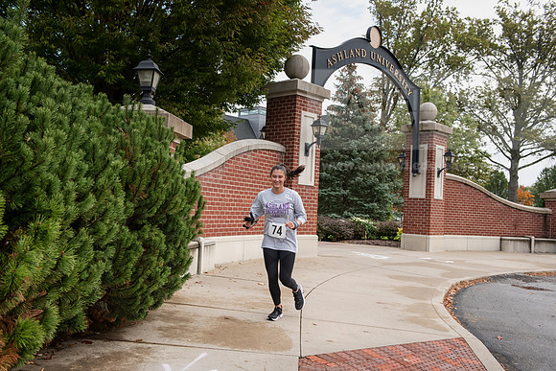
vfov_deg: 36.9
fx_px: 556
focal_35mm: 36
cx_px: 278
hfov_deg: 53.1
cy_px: 186
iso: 400
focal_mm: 36
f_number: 5.6
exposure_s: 1/400
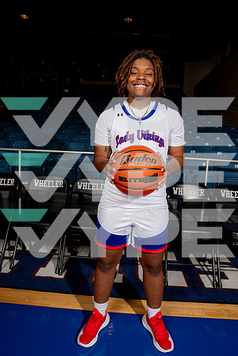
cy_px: 178
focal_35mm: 24
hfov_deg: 53.1
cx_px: 119
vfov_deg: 73.7
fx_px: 238
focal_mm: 24
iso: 250
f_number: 7.1
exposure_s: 1/125
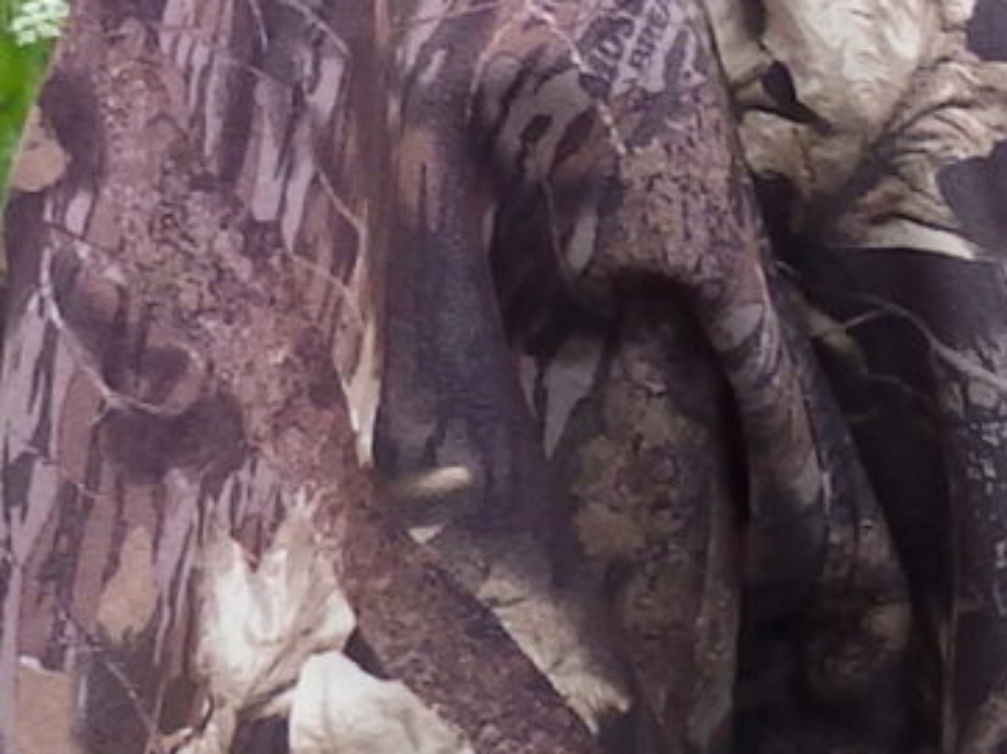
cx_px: 2492
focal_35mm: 177
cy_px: 684
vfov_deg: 8.3
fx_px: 5146
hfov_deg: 9.7
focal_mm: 4.5
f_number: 2.8
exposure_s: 1/320
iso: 125
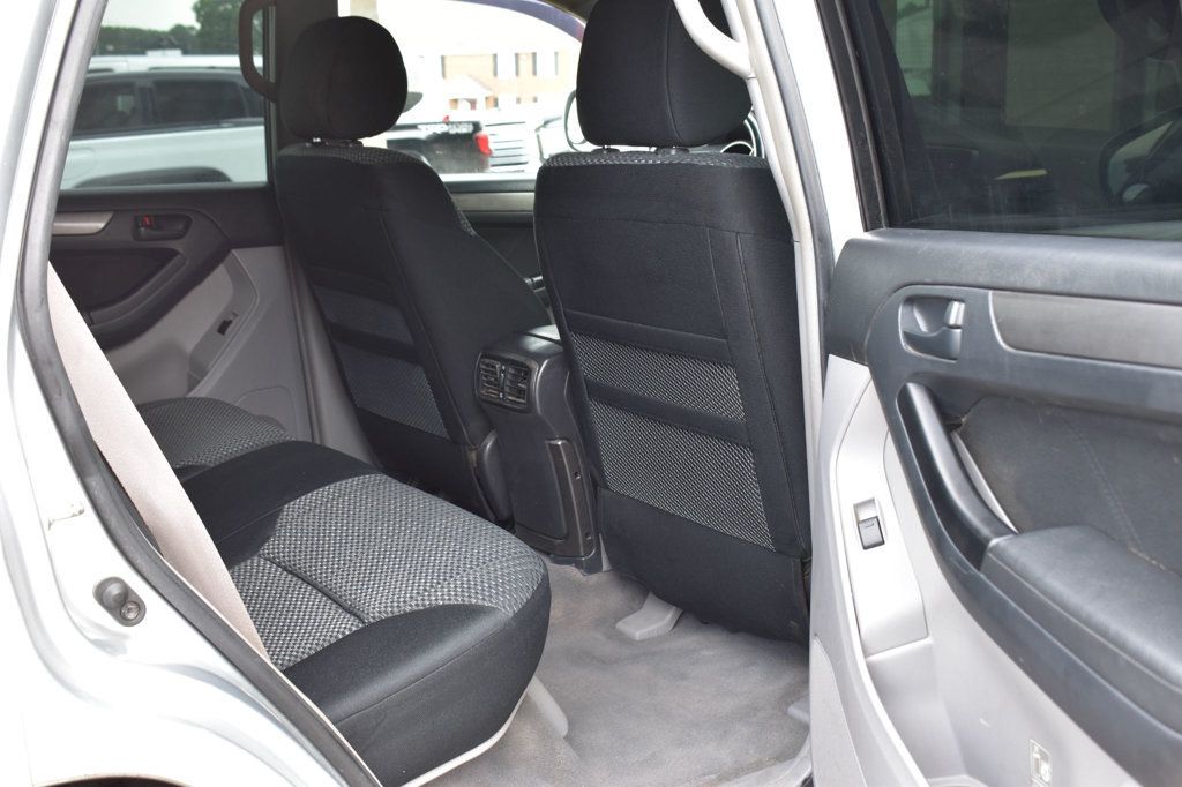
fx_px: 1329
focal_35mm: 40
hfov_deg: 47.9
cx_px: 591
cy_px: 394
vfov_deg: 33.0
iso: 400
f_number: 7.1
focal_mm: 27
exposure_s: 1/25
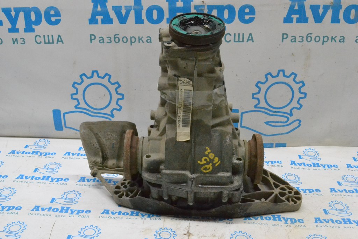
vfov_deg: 31.9
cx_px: 179
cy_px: 120
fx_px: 418
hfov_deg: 46.4
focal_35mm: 42
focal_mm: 28
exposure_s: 1/100
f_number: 13
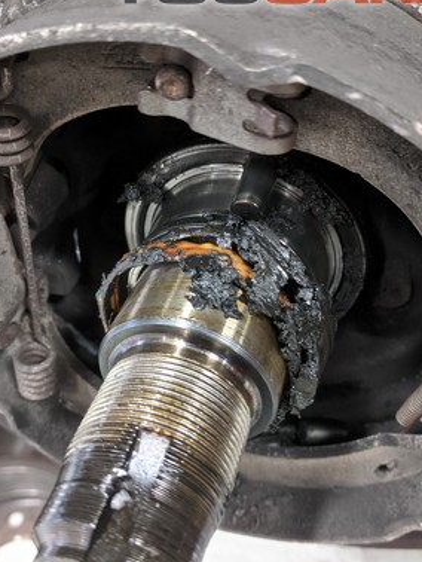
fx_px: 536
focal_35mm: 33
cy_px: 302
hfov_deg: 42.9
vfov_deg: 55.3
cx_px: 238
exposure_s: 1/30
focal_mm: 4.67
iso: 641
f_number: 2
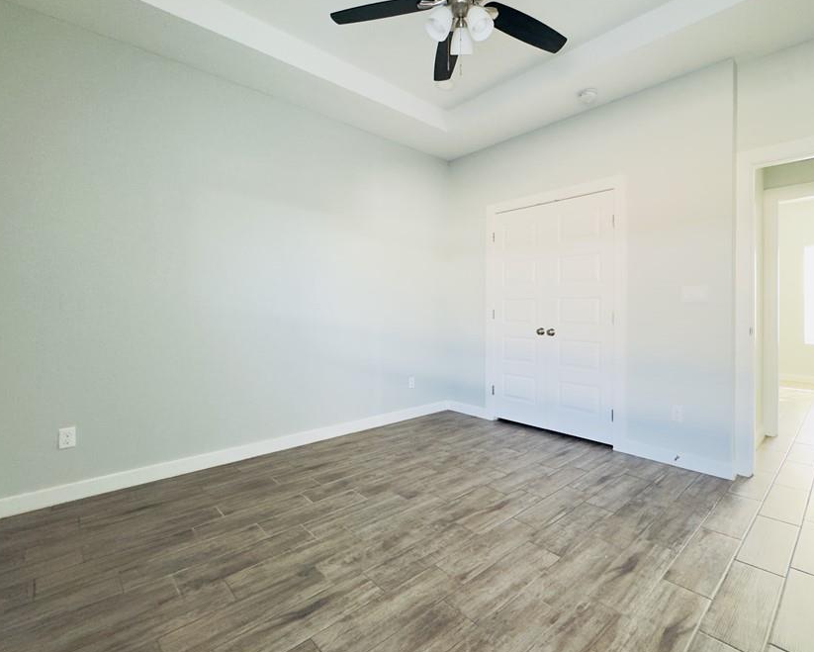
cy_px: 310
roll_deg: -0.1
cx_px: 463
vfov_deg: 76.9
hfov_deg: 89.1
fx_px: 410
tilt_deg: -1.9
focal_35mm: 17
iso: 640
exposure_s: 1/60
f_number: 2.2
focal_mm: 2.22
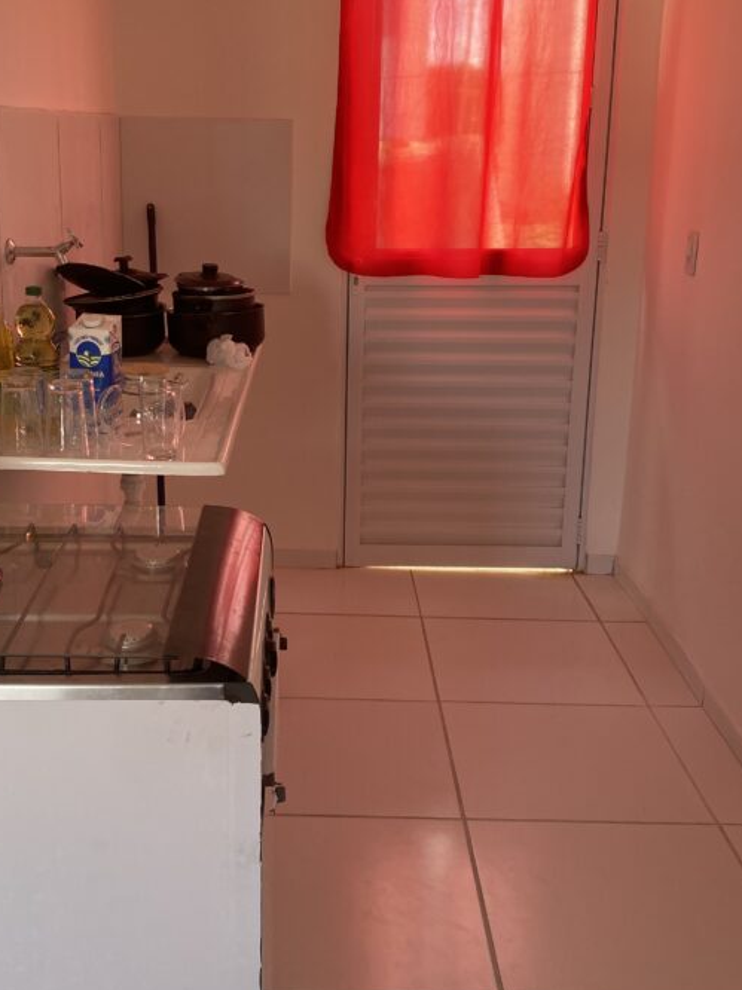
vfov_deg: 46.7
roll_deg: -1.1
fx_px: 1144
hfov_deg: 35.8
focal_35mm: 40
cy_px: 439
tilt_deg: -12.0
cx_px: 288
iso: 80
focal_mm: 4.25
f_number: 1.8
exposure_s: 1/121
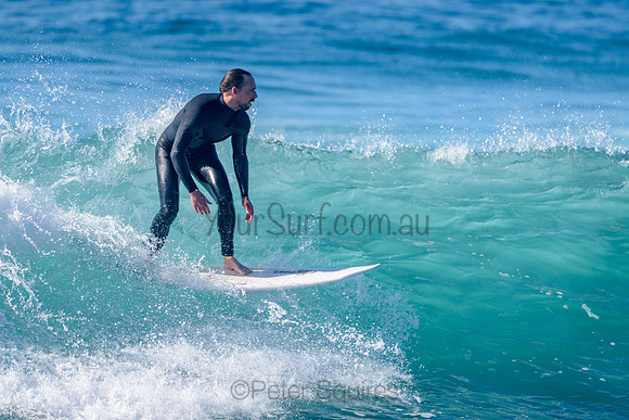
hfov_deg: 3.4
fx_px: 10709
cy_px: 223
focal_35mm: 613
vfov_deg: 2.2
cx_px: 260
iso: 180
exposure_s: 1/2000
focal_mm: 500
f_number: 5.6
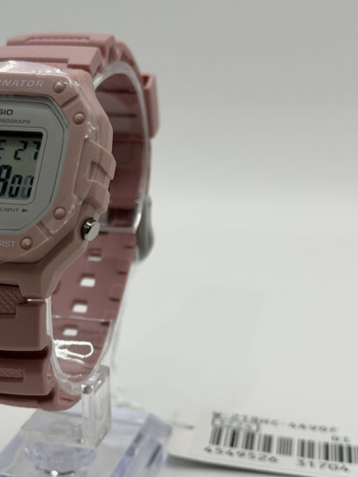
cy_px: 303
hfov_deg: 20.6
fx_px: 979
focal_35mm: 71
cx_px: 108
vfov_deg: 27.3
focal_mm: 6.76
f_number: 1.78
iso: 64
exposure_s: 1/519
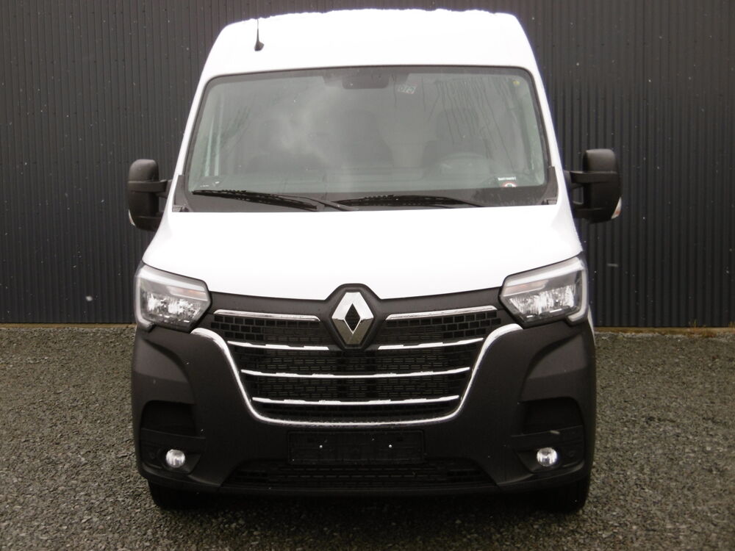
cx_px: 368
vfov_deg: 28.6
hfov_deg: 37.5
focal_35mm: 51
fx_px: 1083
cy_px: 276
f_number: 4
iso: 100
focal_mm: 9.2
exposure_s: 1/160
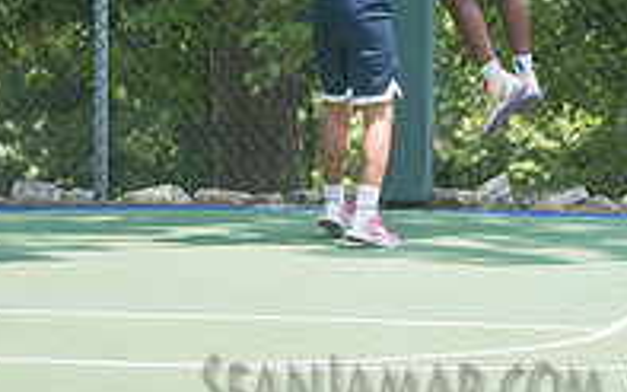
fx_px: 6235
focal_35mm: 365
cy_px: -151
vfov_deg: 3.6
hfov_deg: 5.8
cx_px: 439
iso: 400
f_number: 4
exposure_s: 1/800
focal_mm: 120
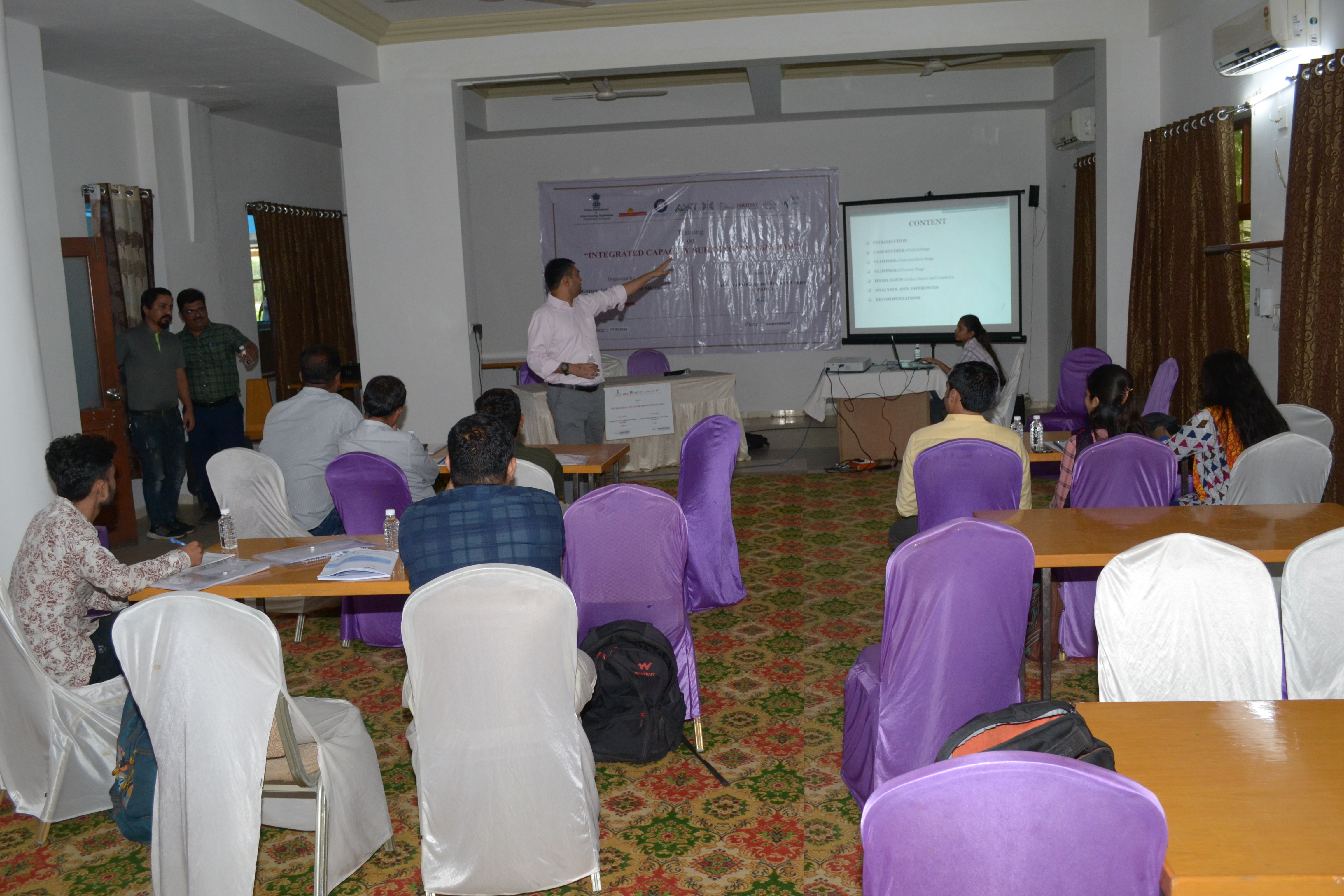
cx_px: 672
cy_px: 448
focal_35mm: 30
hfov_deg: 61.9
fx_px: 1120
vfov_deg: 43.6
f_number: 5.6
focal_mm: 20
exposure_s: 1/80
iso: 800
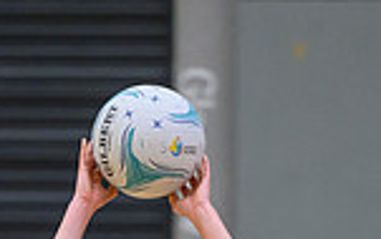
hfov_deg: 2.2
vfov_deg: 1.4
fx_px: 9976
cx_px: 175
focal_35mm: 959
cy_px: 522
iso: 5000
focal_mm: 200
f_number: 3.2
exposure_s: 1/1600
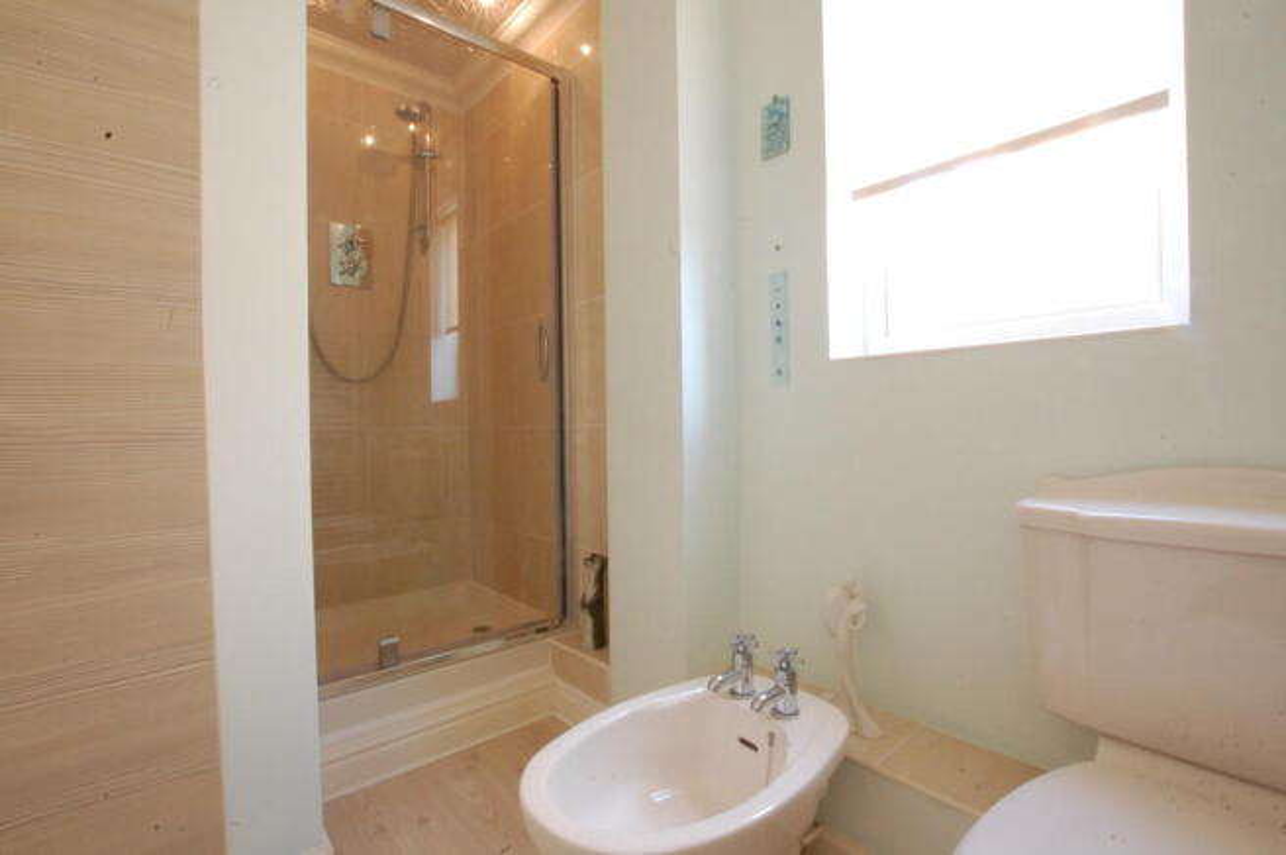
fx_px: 535
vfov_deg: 77.2
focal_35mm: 15
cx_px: 643
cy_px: 428
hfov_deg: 100.4
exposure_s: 1/2
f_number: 22
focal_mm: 10
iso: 1600
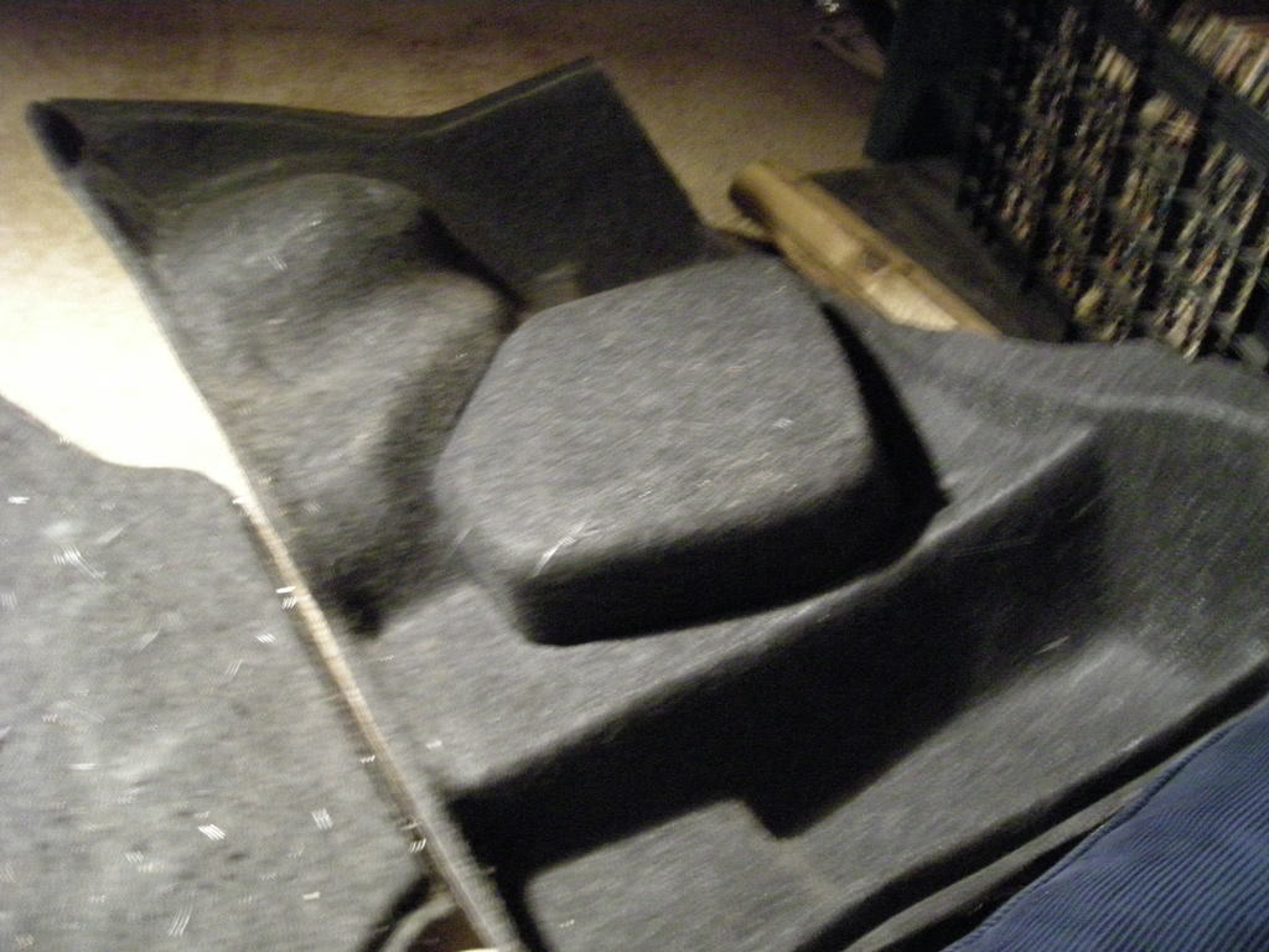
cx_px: 634
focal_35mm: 35
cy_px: 476
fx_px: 1283
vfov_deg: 40.7
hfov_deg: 52.6
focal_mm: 5.7
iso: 800
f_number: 2.8
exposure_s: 1/2.8
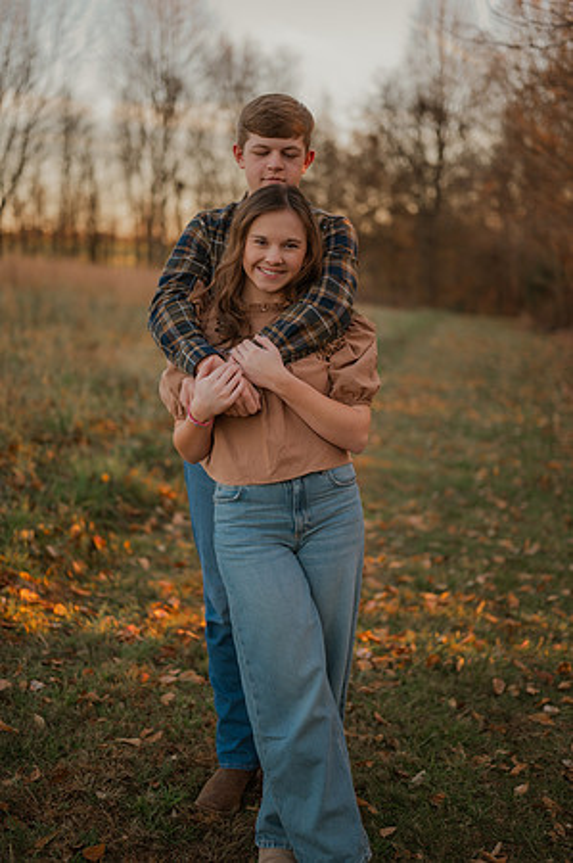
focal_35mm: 50
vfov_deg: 39.6
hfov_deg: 26.9
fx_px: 1196
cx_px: 286
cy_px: 432
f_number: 1.8
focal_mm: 50
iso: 100
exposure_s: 1/125
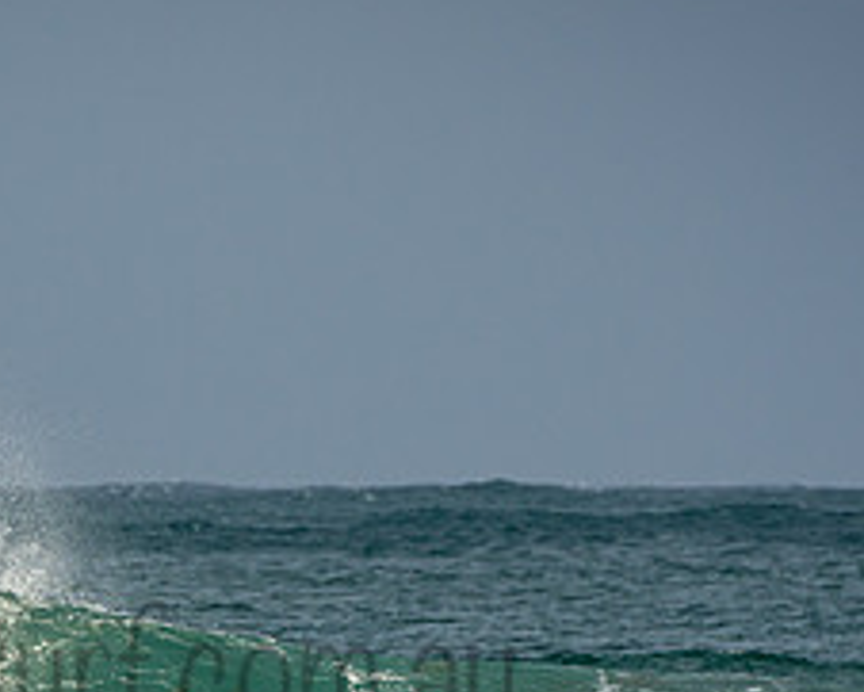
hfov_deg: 2.6
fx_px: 19033
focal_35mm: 744
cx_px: 111
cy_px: 629
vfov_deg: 2.1
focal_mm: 200
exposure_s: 1/800
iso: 200
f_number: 5.6
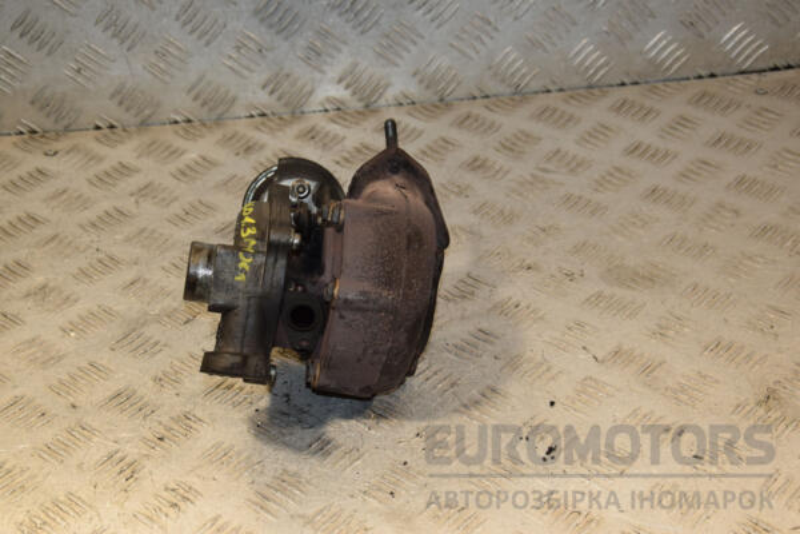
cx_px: 400
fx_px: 1500
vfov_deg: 20.2
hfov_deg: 29.9
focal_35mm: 68
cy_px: 267
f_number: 7.1
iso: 800
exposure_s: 1/200
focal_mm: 45
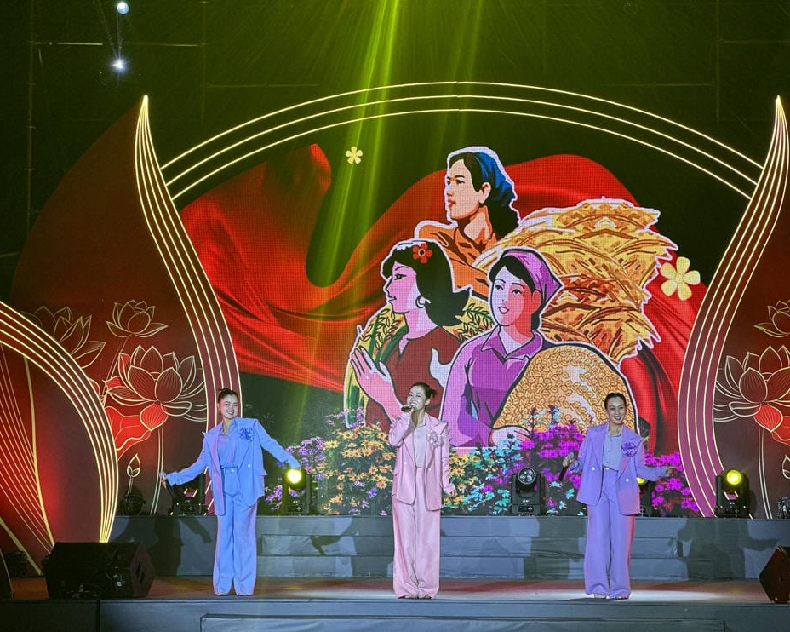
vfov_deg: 18.9
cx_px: 415
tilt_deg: +7.5
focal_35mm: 81
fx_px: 1893
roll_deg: -0.3
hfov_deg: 23.6
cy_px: 319
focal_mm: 9
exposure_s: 1/61
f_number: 2.8
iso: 50
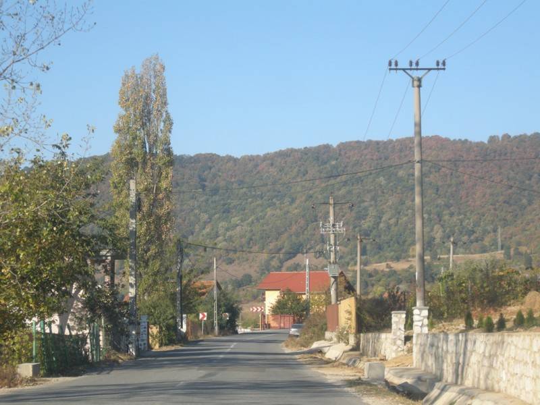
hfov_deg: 19.4
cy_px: 202
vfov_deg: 14.6
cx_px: 270
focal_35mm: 101
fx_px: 1576
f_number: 4.7
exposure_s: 1/198
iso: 64
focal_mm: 21.5
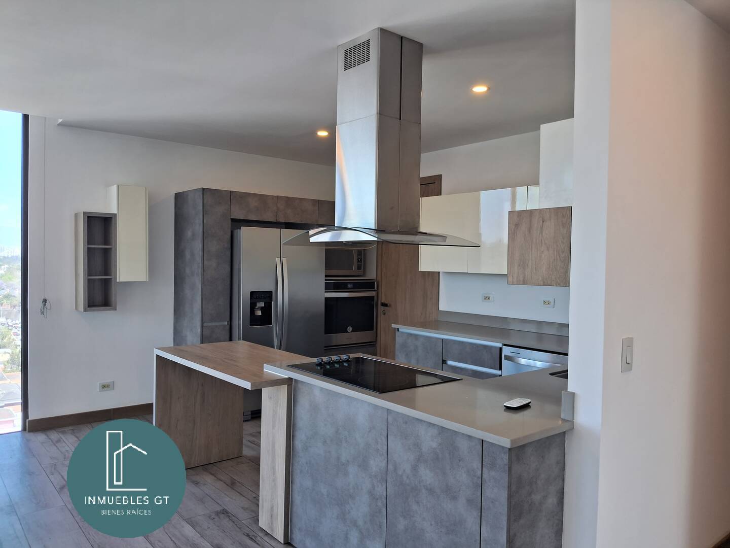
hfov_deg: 67.3
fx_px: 548
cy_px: 274
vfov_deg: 53.1
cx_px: 365
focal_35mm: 26
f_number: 1.8
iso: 80
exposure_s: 1/40
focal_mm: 3.98
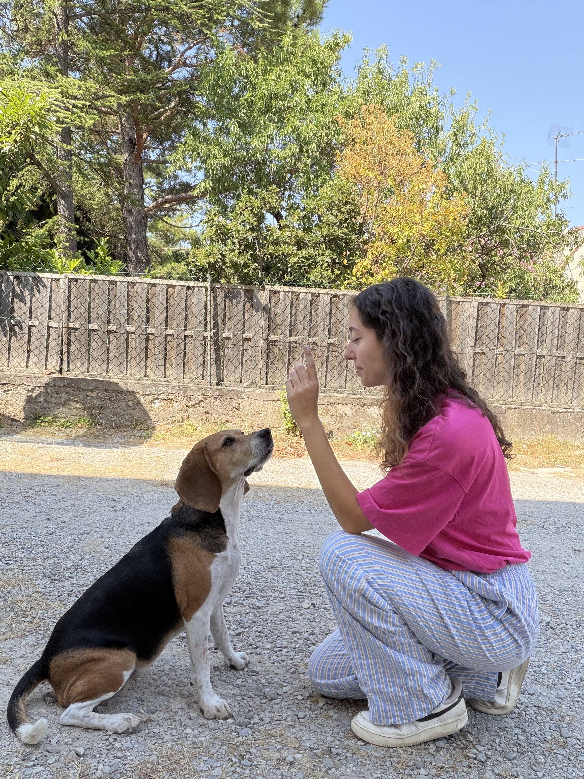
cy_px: 390
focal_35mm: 30
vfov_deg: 60.0
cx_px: 292
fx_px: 675
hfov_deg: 46.8
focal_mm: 2.71
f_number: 1.9
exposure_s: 1/487
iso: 25
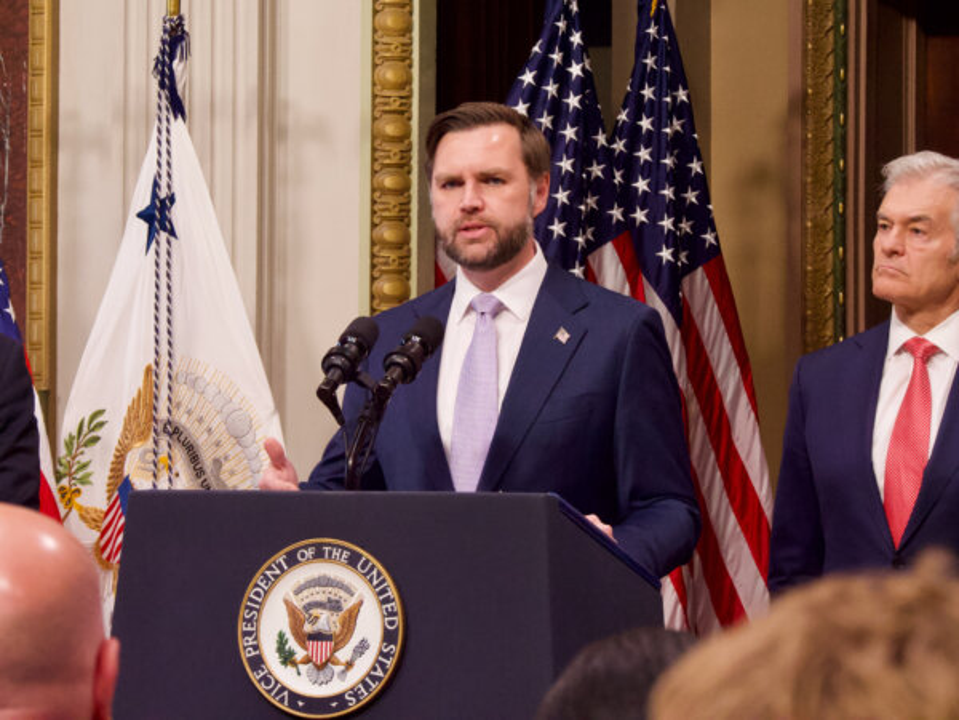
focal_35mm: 110
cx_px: 480
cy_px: 360
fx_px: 3047
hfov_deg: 17.9
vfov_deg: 13.5
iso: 3200
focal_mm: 55
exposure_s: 1/100
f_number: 5.1
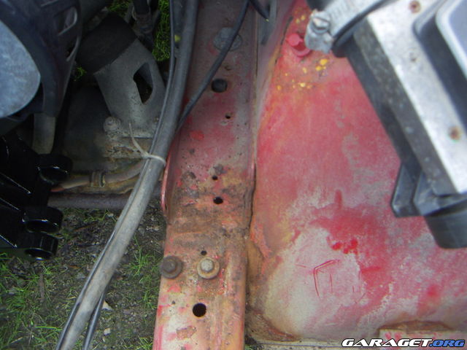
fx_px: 486
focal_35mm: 36
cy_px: 175
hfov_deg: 51.4
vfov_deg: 39.7
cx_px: 234
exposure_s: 1/80
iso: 50
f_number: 2.8
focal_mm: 4.7
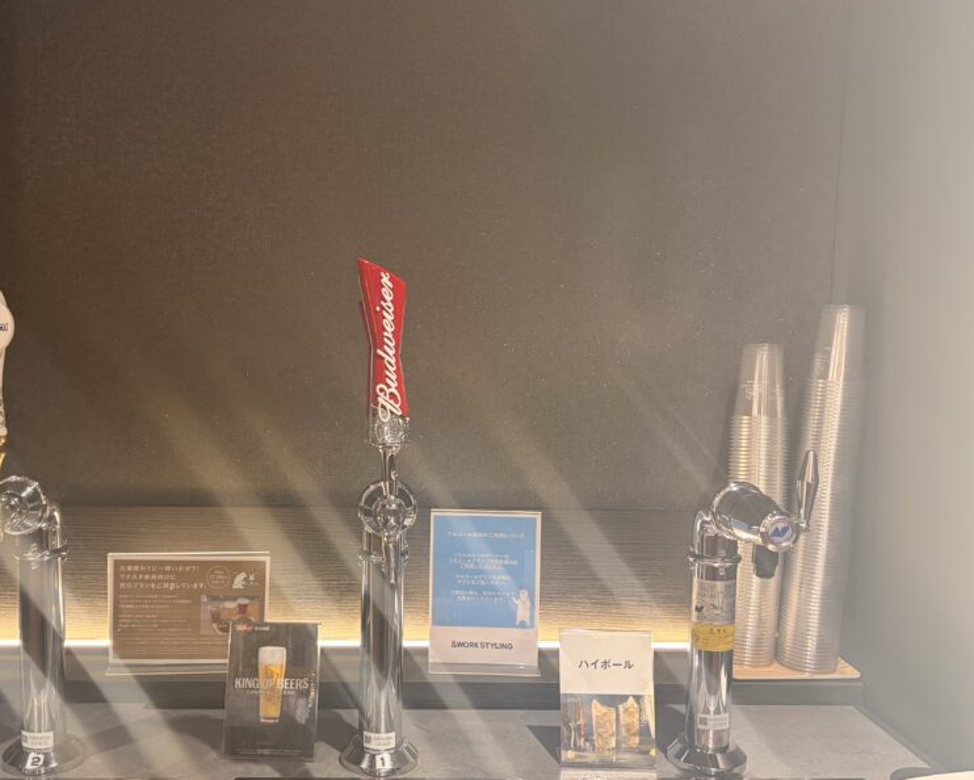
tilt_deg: -4.7
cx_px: 378
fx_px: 1009
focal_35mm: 35
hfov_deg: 51.1
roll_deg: -0.6
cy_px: 428
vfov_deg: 42.2
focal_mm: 5.96
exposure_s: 1/50
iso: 200
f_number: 1.6
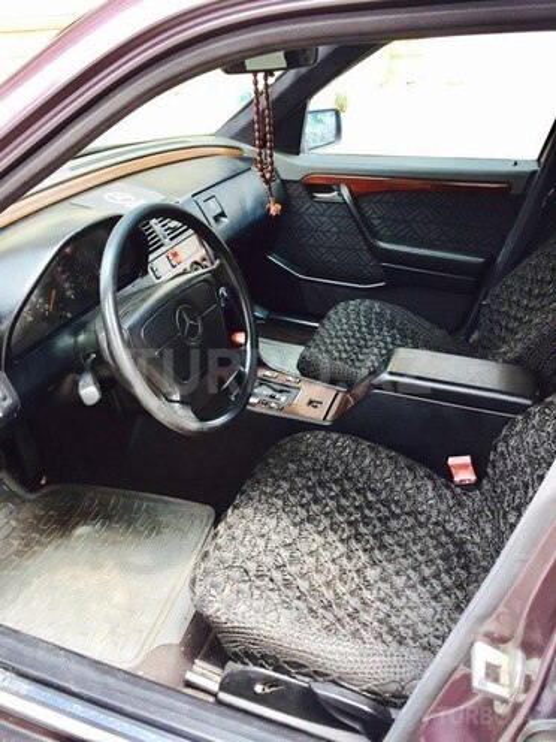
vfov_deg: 61.7
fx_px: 621
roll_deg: +4.3
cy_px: 371
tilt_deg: -28.5
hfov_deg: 48.2
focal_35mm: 29
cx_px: 278
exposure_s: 1/117
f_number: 2.2
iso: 32
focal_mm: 4.15
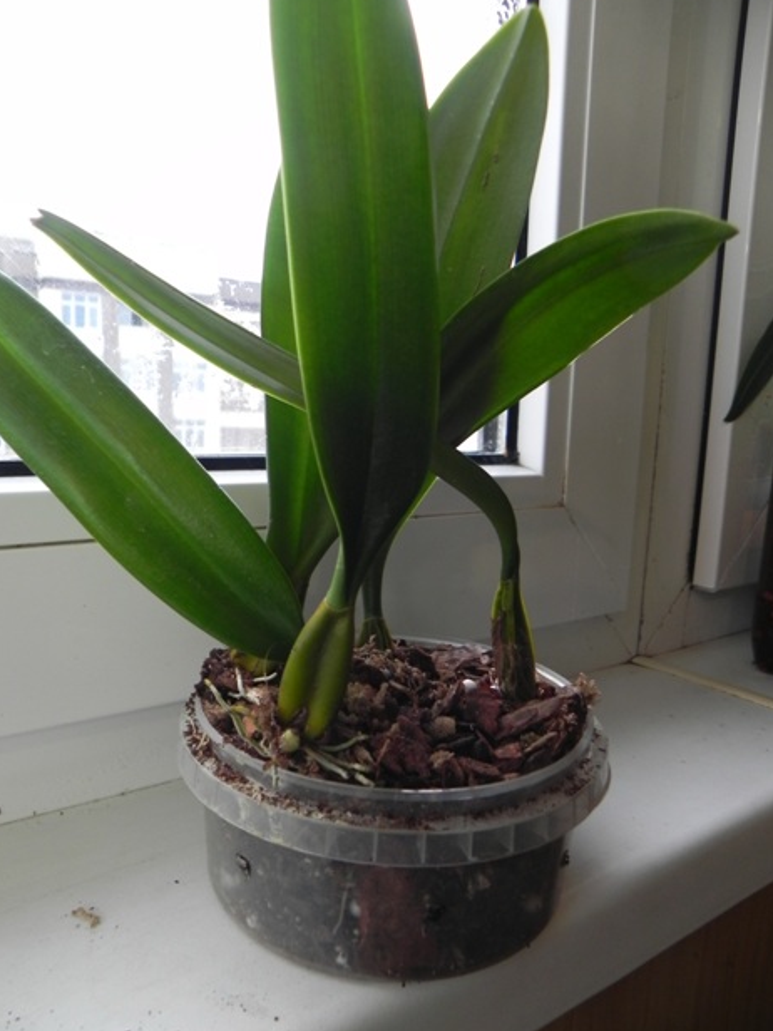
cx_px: 392
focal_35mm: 27
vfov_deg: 65.3
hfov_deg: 51.4
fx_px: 804
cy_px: 510
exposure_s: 1/30
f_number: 2.8
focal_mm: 4.6
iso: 170
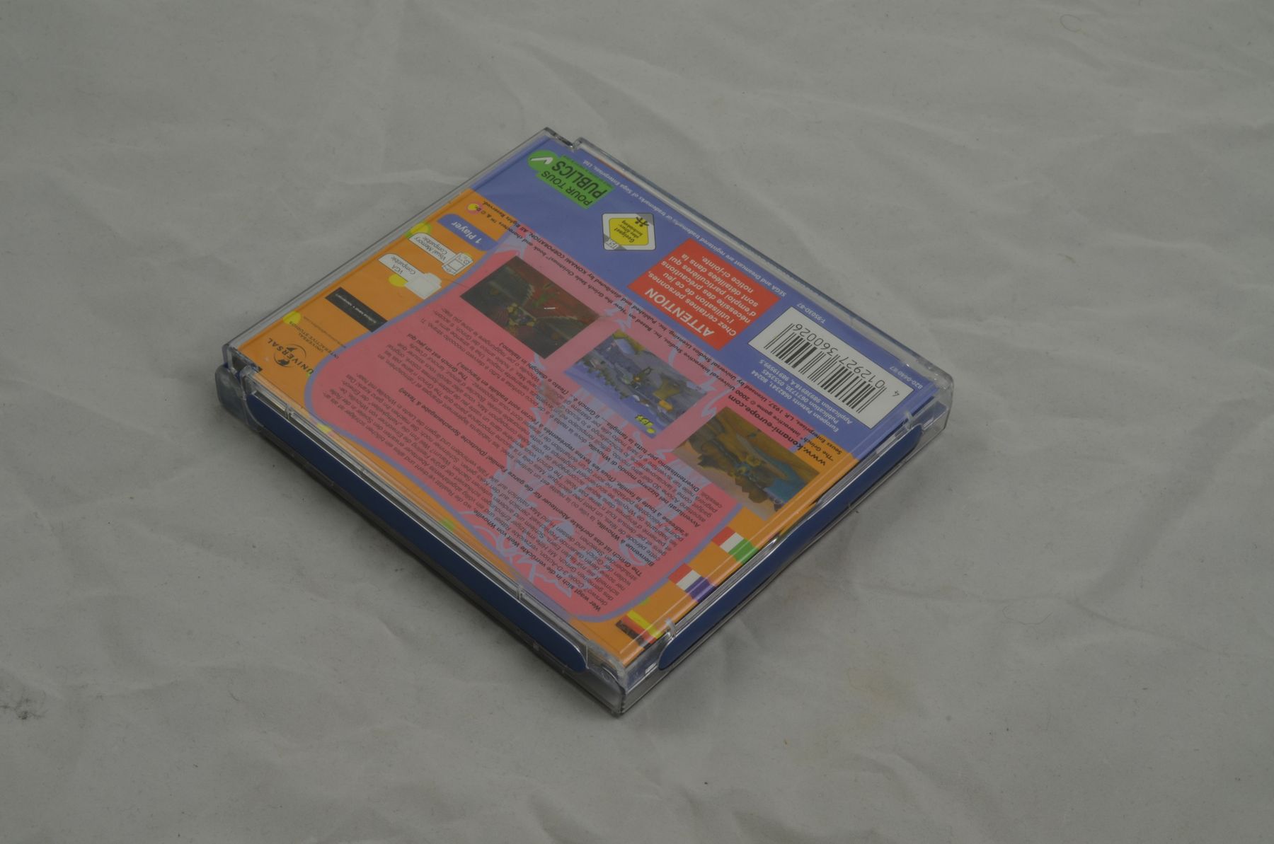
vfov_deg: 22.5
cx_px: 637
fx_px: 2119
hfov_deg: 33.5
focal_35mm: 60
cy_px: 422
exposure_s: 1/3
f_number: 20
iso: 100
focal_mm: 40
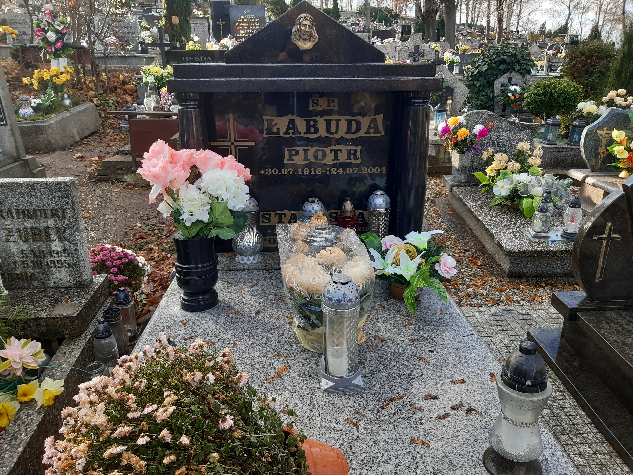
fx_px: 475
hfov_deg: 67.3
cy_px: 238
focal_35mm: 26
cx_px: 316
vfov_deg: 53.1
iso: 40
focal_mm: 3.92
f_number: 1.7
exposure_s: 1/176
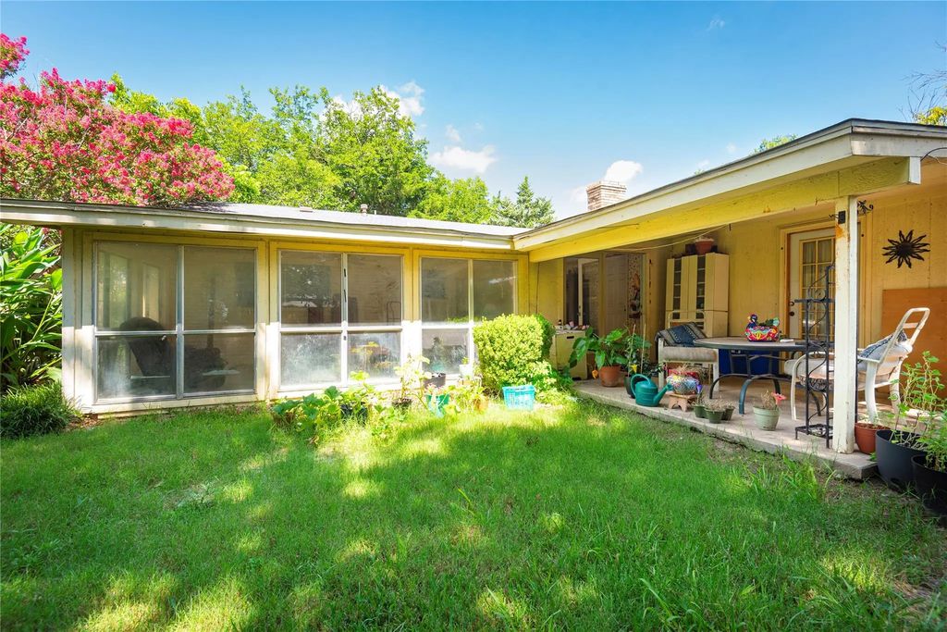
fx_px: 421
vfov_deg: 73.8
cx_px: 474
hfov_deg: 96.7
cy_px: 316
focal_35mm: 16
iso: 100
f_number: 7.1
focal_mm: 16
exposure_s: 1/50
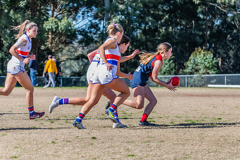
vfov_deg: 6.3
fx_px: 1453
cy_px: 75
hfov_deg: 9.4
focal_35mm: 218
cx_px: 161
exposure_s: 1/1250
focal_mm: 160
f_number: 8
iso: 800
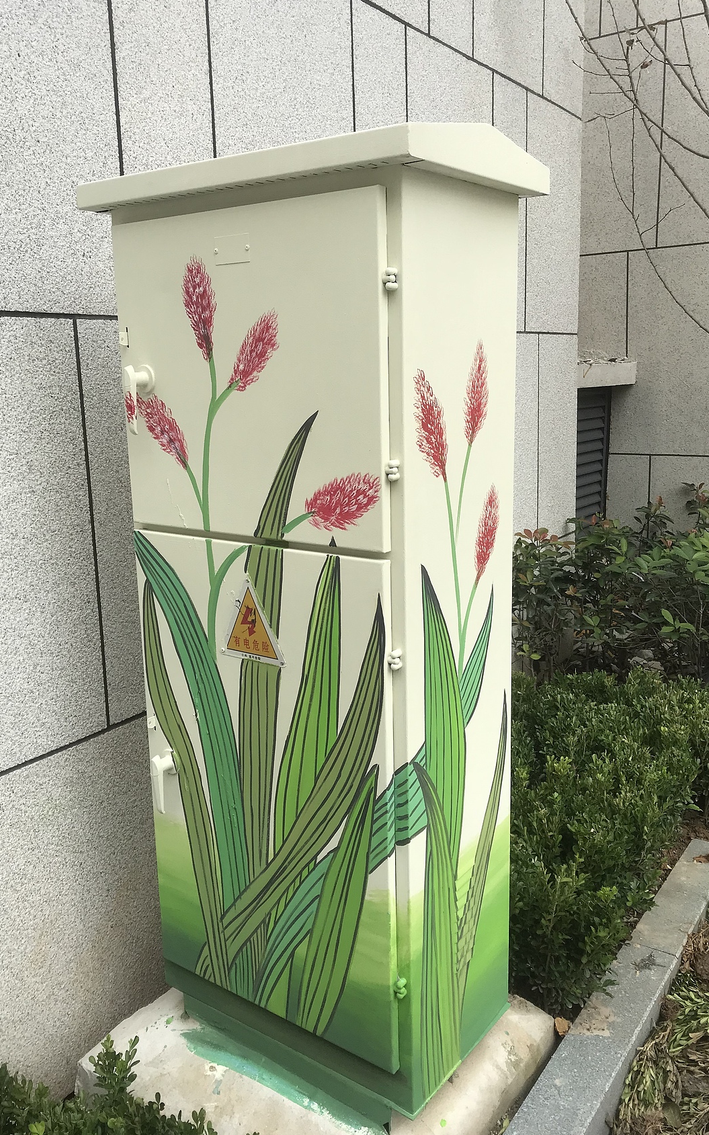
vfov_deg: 62.9
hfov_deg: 41.8
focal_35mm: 30
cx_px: 358
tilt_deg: -8.9
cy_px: 563
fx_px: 928
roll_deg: +0.9
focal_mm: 3.99
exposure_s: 1/613
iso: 20
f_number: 1.8
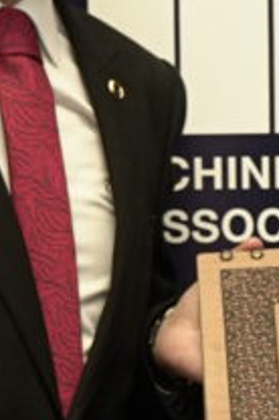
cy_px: 392
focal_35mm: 318
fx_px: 3709
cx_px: 455
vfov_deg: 6.5
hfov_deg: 4.3
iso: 1000
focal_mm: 29
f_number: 3.5
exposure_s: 1/250
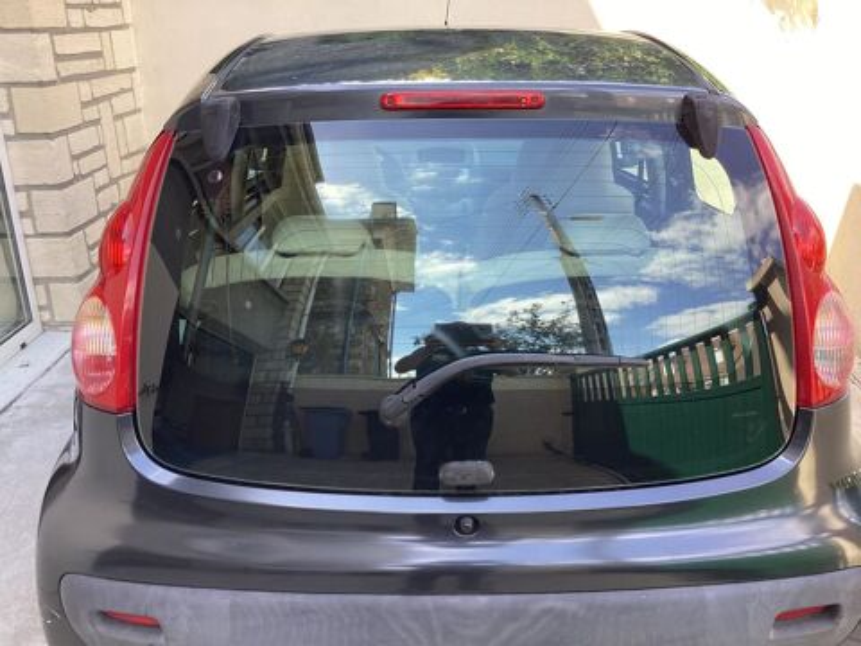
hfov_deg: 58.4
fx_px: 771
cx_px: 430
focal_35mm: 31
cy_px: 323
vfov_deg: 45.4
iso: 32
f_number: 2.4
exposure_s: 1/120
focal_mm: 3.3
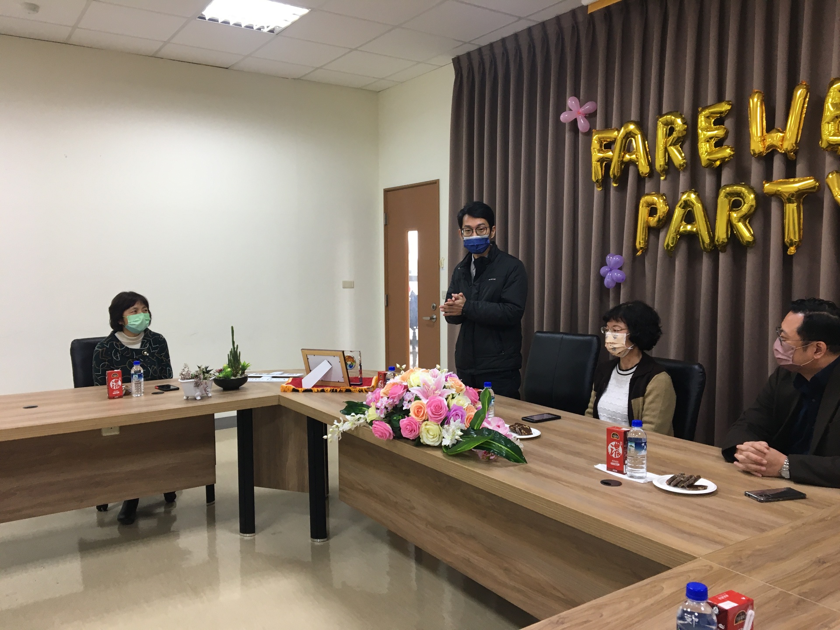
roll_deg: +0.2
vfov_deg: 48.2
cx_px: 420
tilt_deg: -3.1
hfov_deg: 61.7
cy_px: 315
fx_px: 704
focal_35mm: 29
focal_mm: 4.15
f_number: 2.2
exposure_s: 1/30
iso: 64
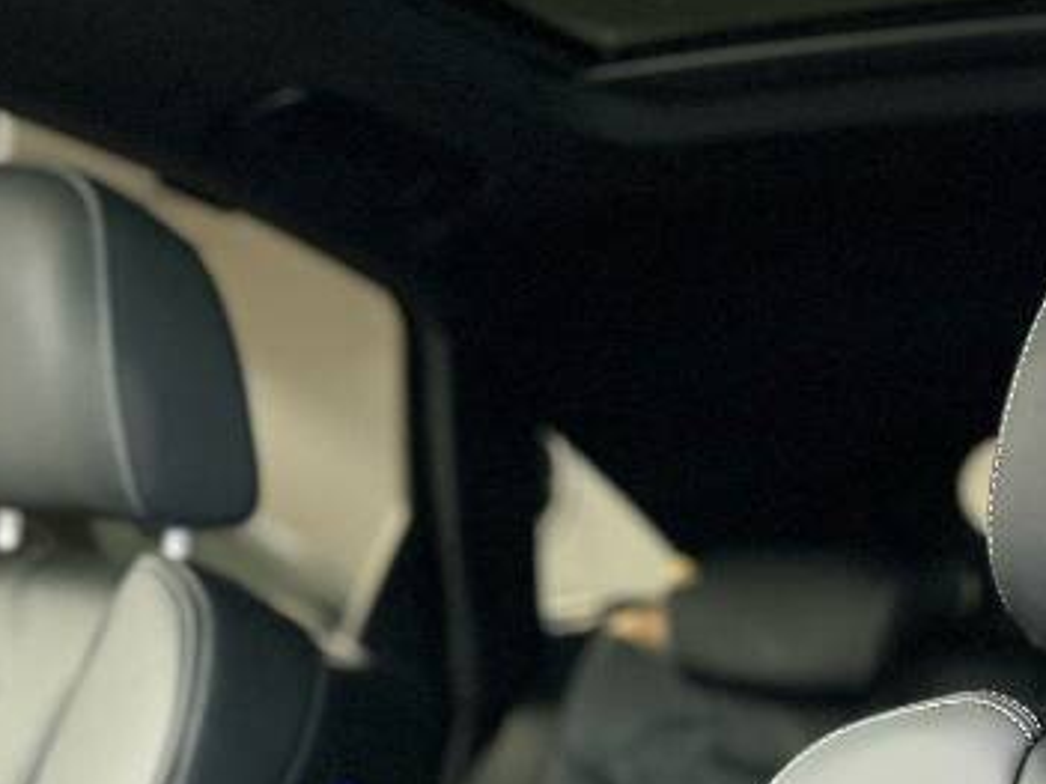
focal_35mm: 79
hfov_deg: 24.7
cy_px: 799
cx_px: 600
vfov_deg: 18.1
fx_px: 2386
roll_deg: -6.0
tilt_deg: -4.2
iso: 640
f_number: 1.5
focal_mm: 5.7
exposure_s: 1/33
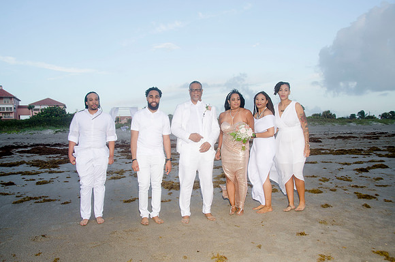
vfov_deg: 39.8
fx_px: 361
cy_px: 131
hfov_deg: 57.3
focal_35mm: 33
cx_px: 198
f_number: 5.6
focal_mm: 22
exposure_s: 1/60
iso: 100
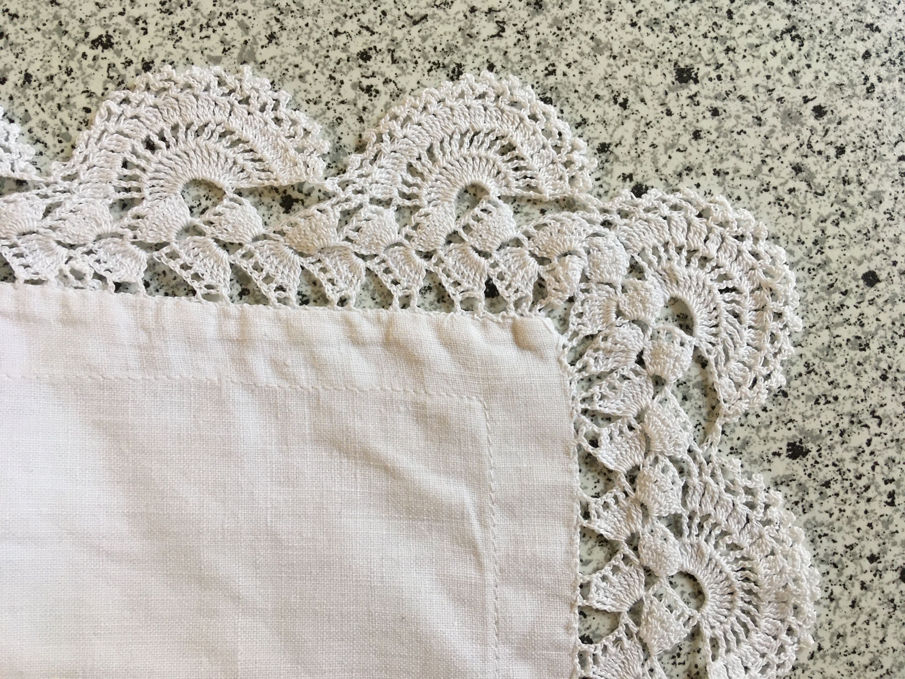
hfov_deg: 61.7
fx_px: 758
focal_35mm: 29
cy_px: 340
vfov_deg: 48.2
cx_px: 452
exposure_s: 1/33
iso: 50
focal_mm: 4.15
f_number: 2.2
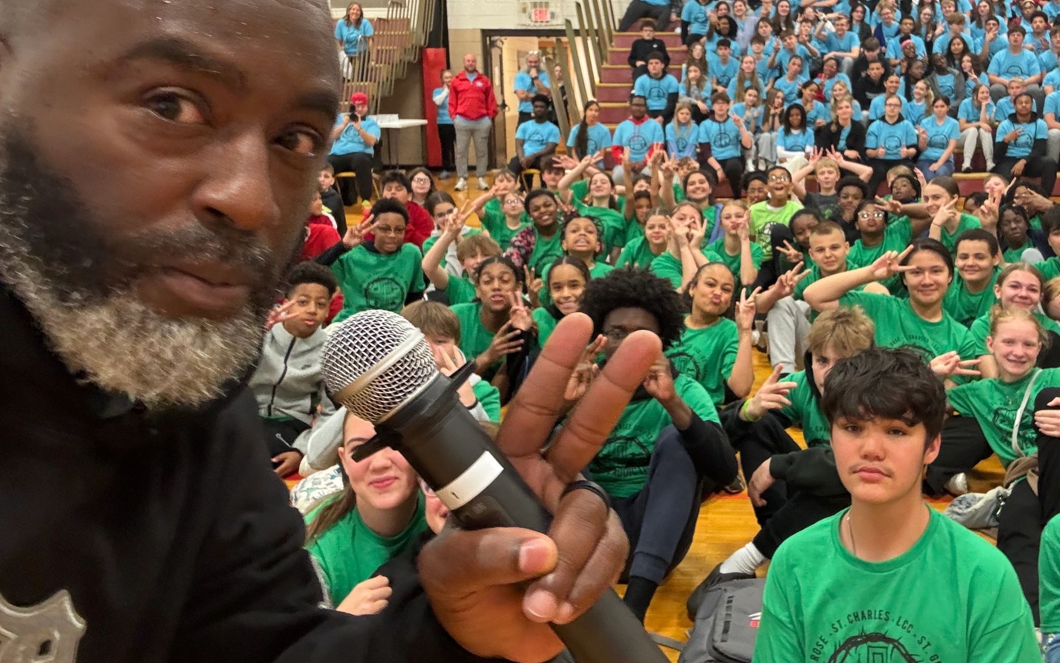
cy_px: 251
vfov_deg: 38.1
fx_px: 953
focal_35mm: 33
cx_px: 684
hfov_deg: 57.2
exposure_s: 1/40
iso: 320
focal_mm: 2.69
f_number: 1.9
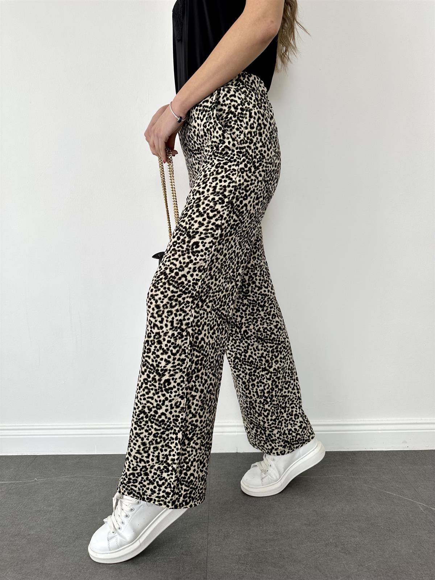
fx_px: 402
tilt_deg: -7.6
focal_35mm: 24
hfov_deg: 56.8
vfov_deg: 71.6
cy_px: 290
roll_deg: +0.6
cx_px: 218
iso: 64
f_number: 1.78
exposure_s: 1/121
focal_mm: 6.86
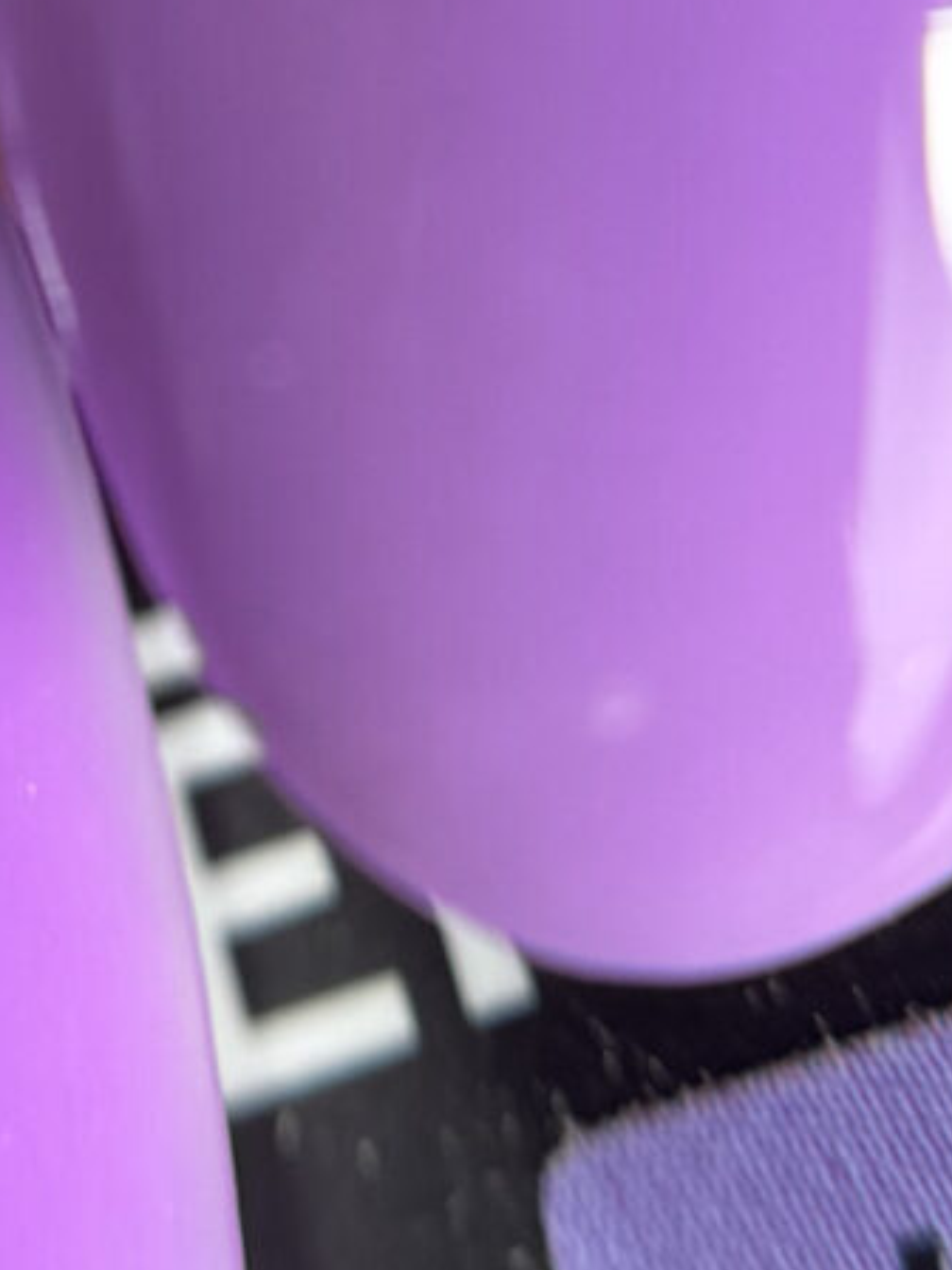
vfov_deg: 14.0
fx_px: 5024
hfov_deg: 10.8
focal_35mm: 137
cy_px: -204
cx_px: 105
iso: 80
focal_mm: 6.86
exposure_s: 1/436
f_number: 1.78
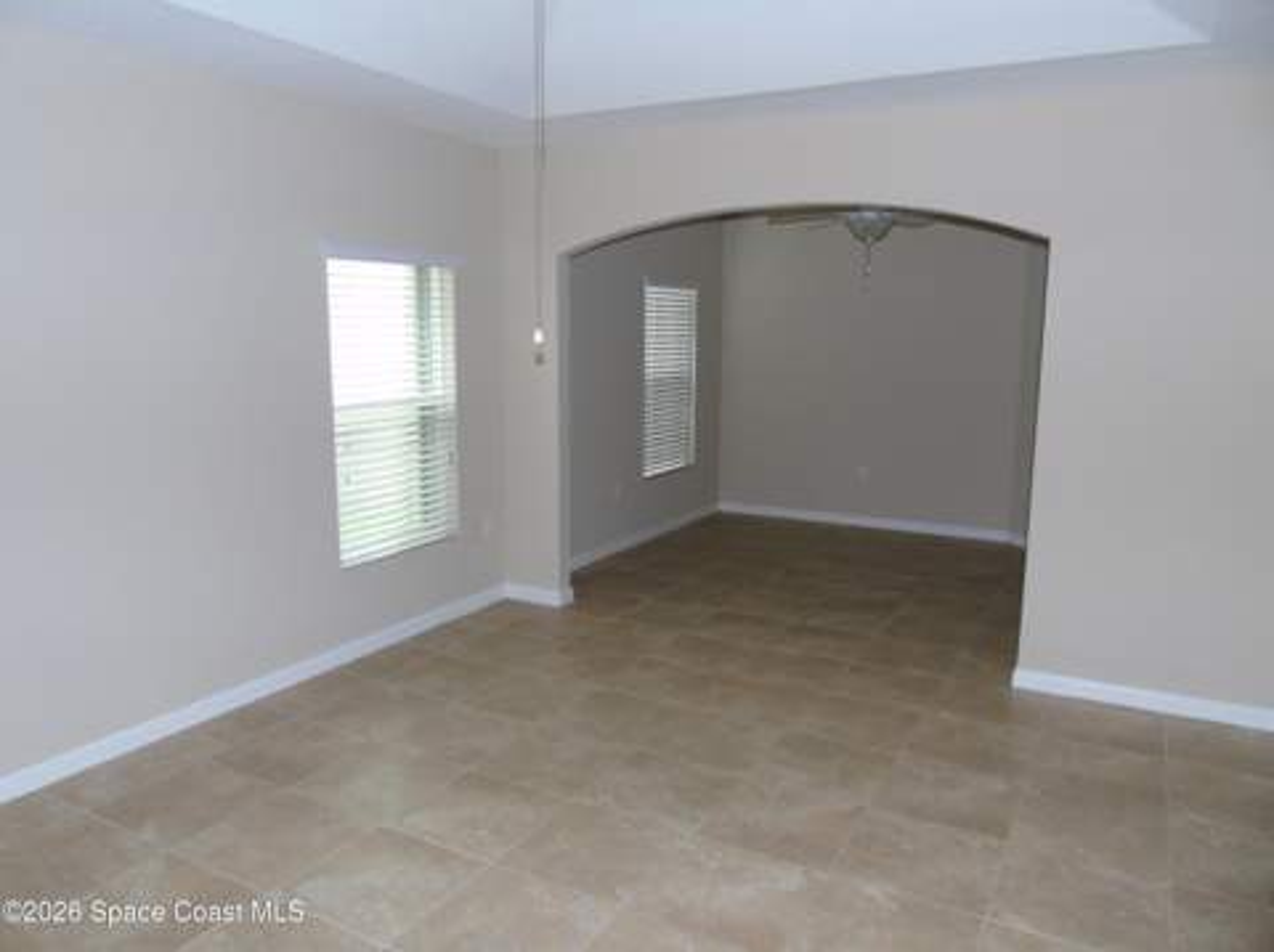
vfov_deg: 54.8
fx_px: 919
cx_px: 637
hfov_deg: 69.4
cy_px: 476
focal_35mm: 25
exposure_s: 1/30
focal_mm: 4.4
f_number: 3.4
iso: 200
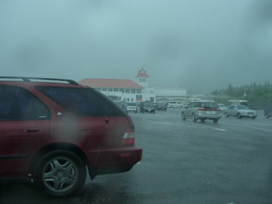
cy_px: 102
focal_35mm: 38
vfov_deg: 37.8
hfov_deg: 49.0
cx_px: 136
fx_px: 299
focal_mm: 7.9
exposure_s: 1/250
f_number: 2.8
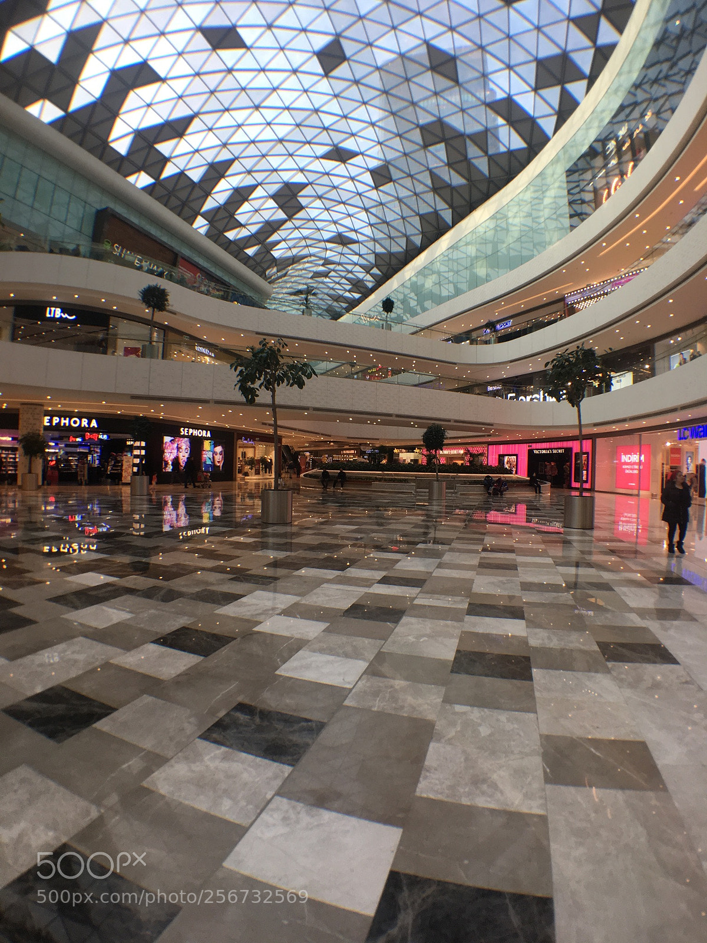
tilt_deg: -0.8
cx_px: 354
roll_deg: -2.3
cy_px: 472
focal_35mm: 29
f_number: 2.2
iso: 32
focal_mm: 4.15
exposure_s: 1/100
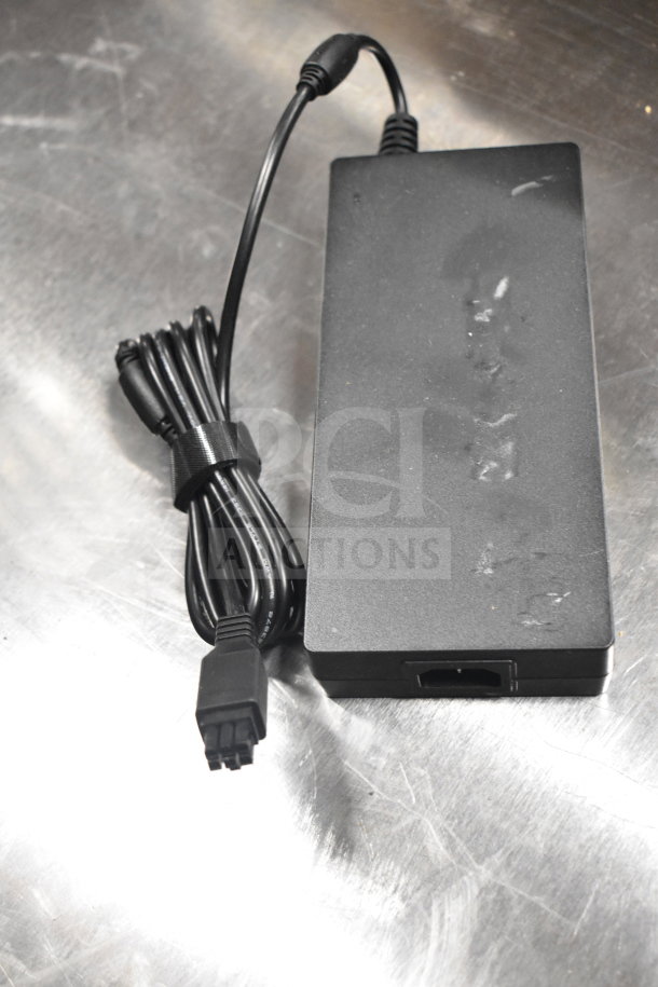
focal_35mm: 45
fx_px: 1234
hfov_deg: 29.9
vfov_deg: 43.6
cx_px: 329
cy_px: 494
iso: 4500
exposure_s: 1/50
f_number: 4.2
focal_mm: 30
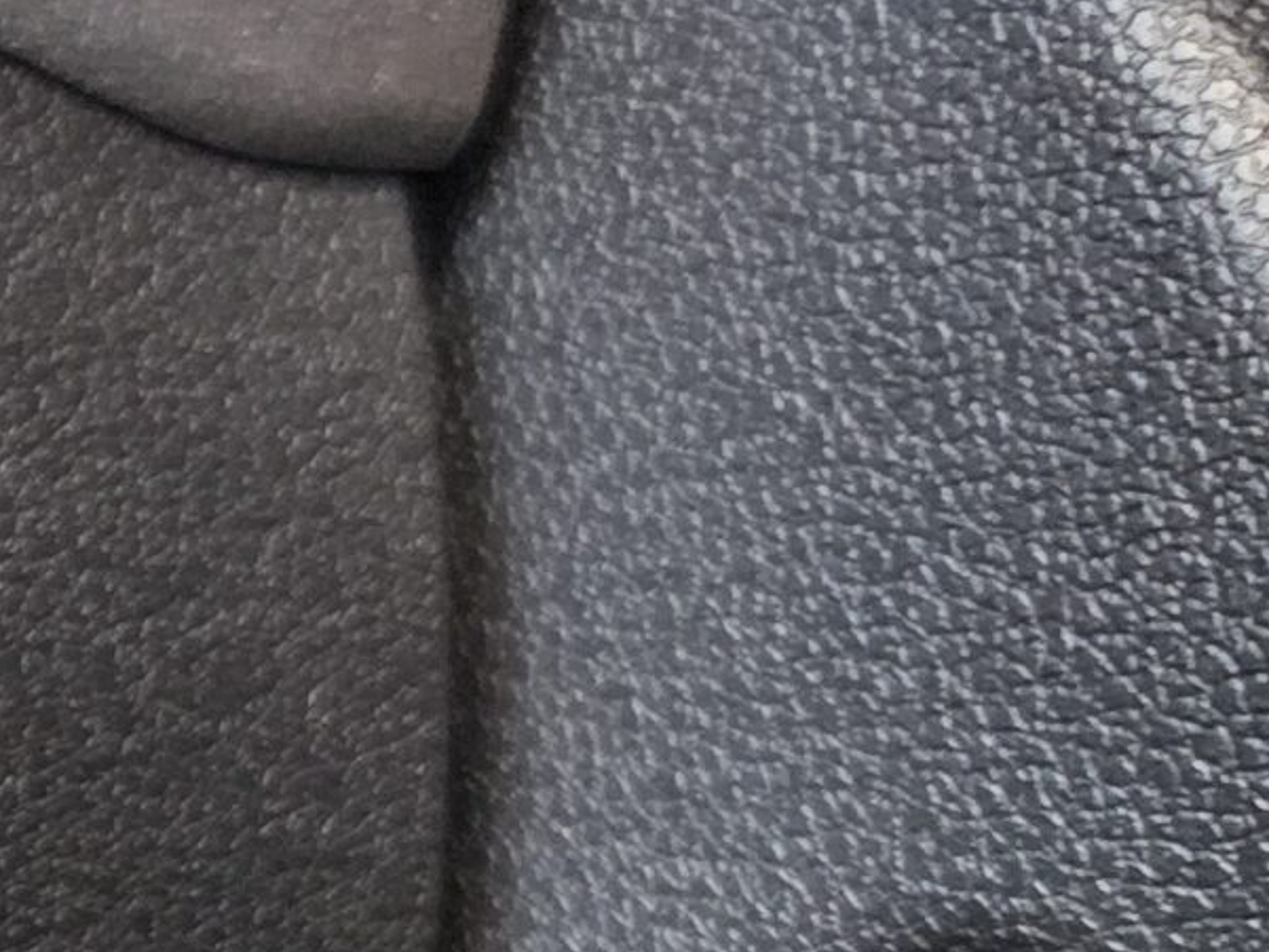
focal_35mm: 98
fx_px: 3593
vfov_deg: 14.9
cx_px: -1322
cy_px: 893
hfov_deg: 15.6
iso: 3200
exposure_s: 1/16.7
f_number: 1.7
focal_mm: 6.3
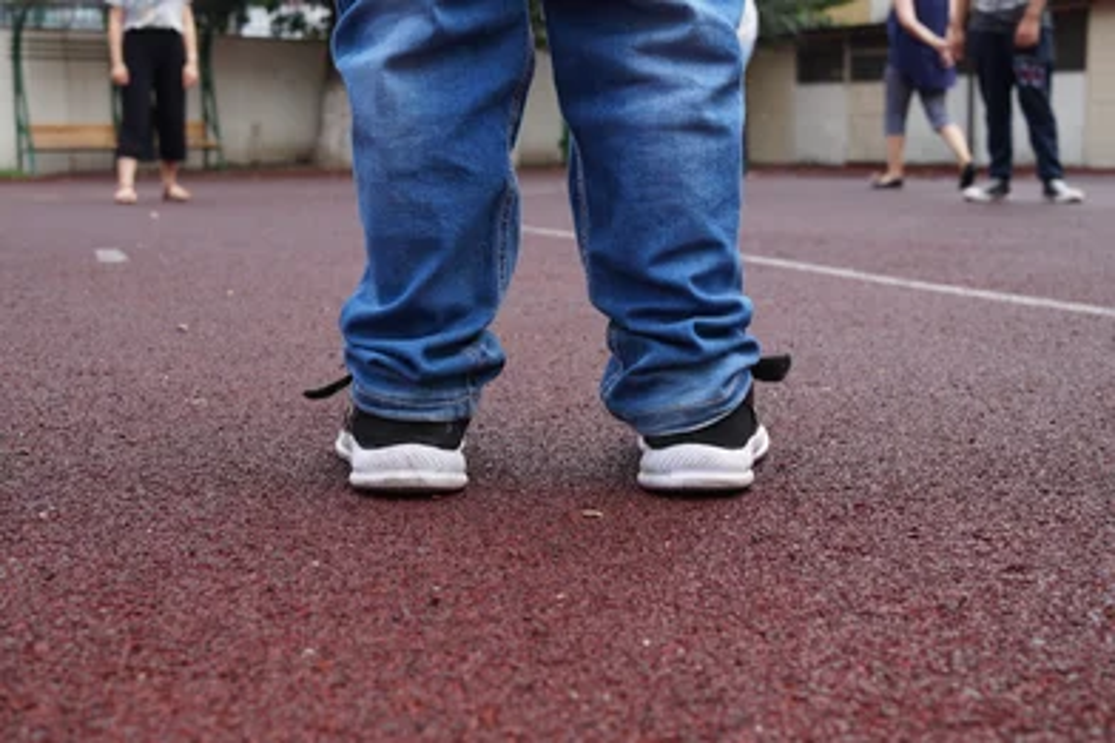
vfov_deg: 29.8
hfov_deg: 43.6
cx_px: 558
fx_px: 1393
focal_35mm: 45
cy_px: 372
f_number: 6.3
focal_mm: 30
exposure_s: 1/200
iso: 100
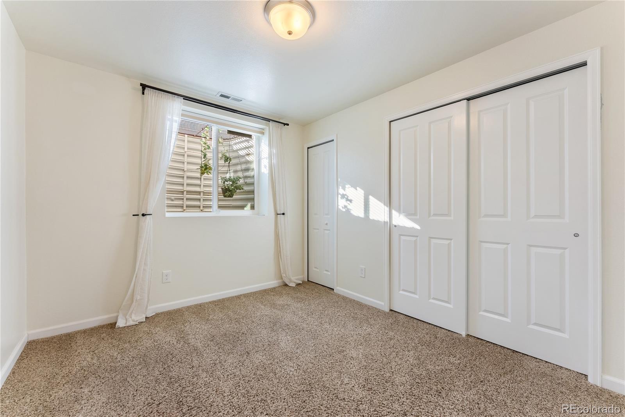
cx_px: 312
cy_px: 208
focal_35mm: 14
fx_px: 243
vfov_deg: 81.3
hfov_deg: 104.2
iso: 400
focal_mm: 14
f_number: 9
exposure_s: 1/40
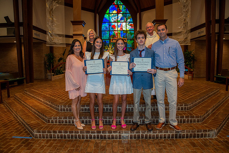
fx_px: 153
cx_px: 114
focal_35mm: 24
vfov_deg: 53.1
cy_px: 76
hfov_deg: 73.8
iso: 2000
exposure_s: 1/125
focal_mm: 24
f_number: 5.6
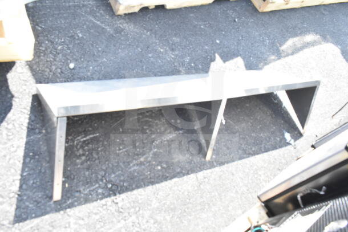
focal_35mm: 30
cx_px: 174
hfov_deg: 61.9
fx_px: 290
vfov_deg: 43.6
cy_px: 116
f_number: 8
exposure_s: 1/250
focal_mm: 20
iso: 1600
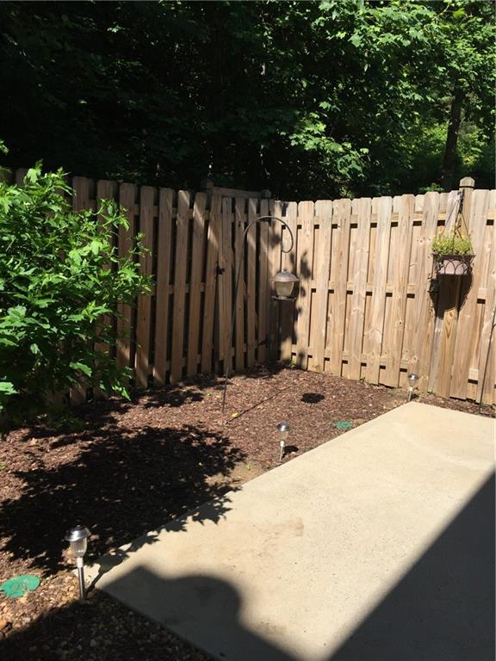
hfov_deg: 48.2
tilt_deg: -8.7
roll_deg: -2.7
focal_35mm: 29
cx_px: 248
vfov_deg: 61.7
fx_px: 554
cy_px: 330
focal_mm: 4.15
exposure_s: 1/1883
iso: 32
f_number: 2.2
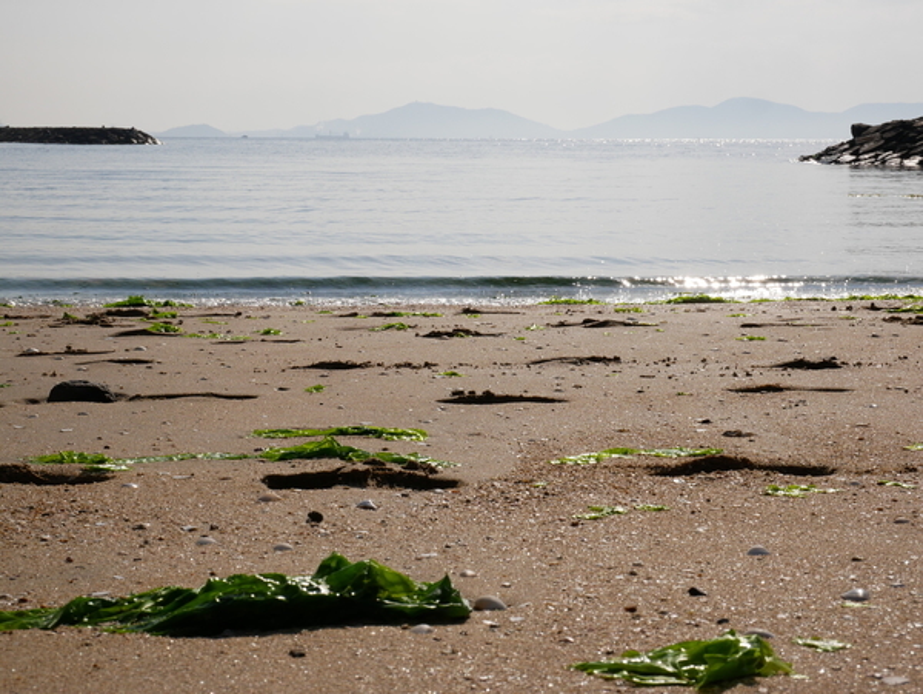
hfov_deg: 32.2
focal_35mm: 60
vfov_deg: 24.4
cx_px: 462
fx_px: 1601
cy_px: 347
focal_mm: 30
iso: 200
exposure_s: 1/800
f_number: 11
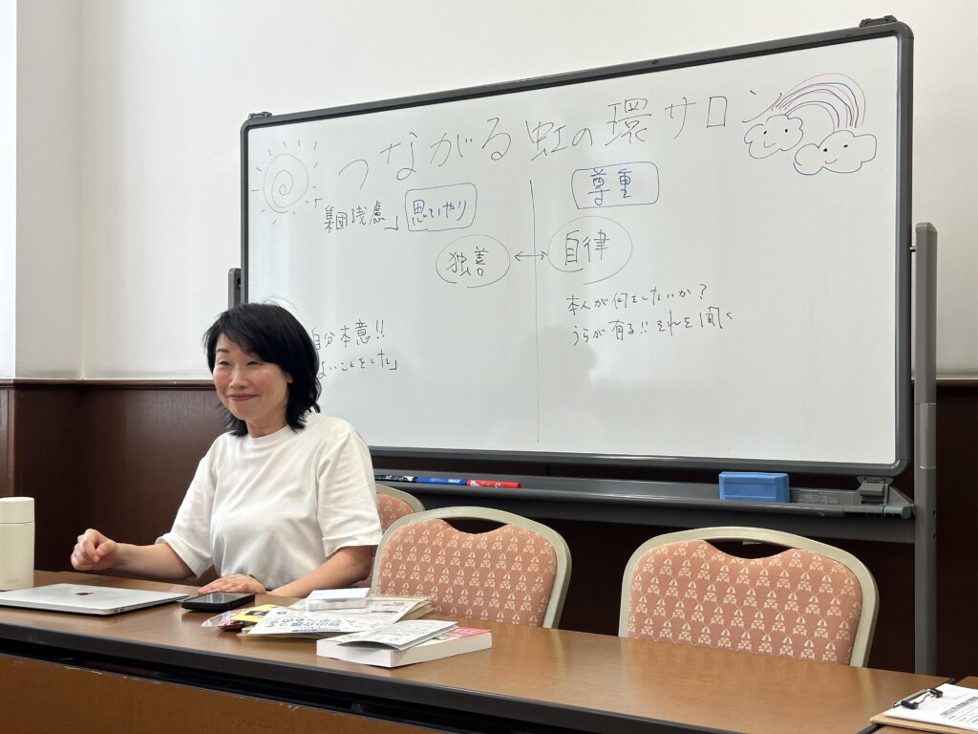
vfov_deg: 30.3
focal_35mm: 48
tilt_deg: +1.4
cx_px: 489
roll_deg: +0.2
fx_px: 1356
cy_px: 367
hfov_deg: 39.7
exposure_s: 1/120
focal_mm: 6.86
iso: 50
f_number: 1.78
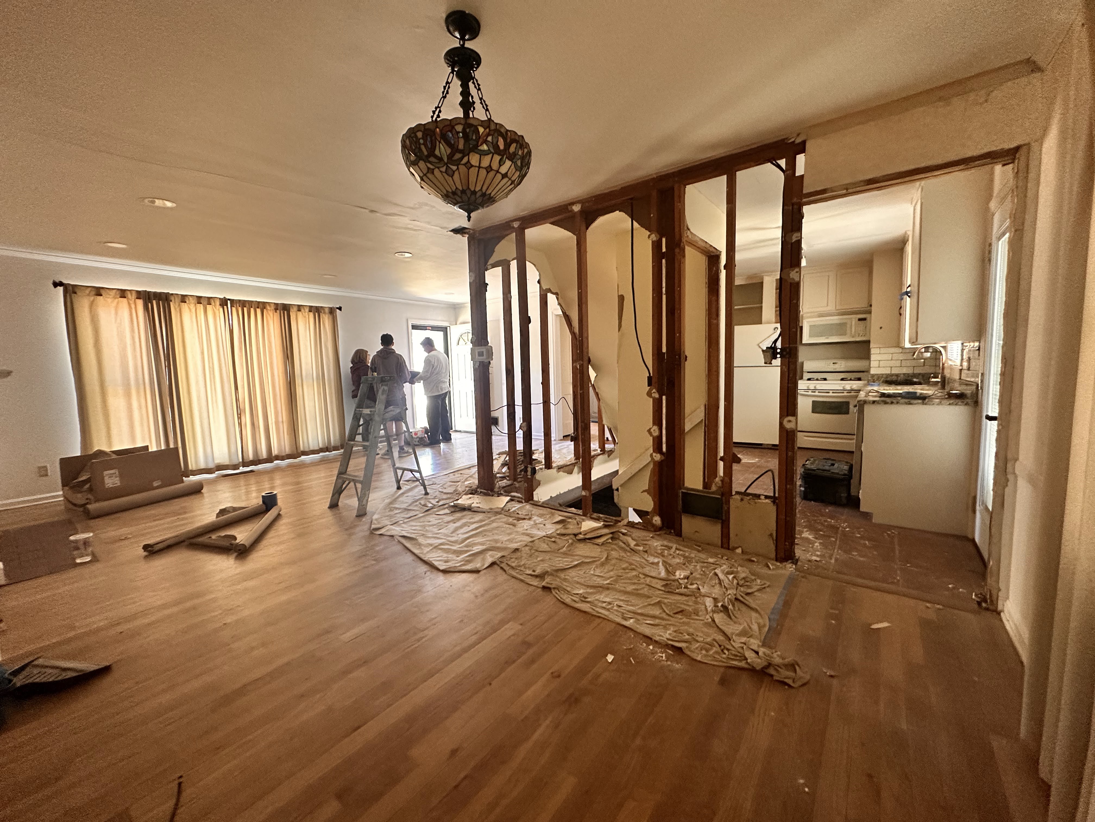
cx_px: 548
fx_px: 443
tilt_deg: -4.3
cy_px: 411
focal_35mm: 14
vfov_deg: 85.7
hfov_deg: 102.1
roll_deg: +1.9
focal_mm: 2.22
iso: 500
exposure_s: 1/60
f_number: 2.2
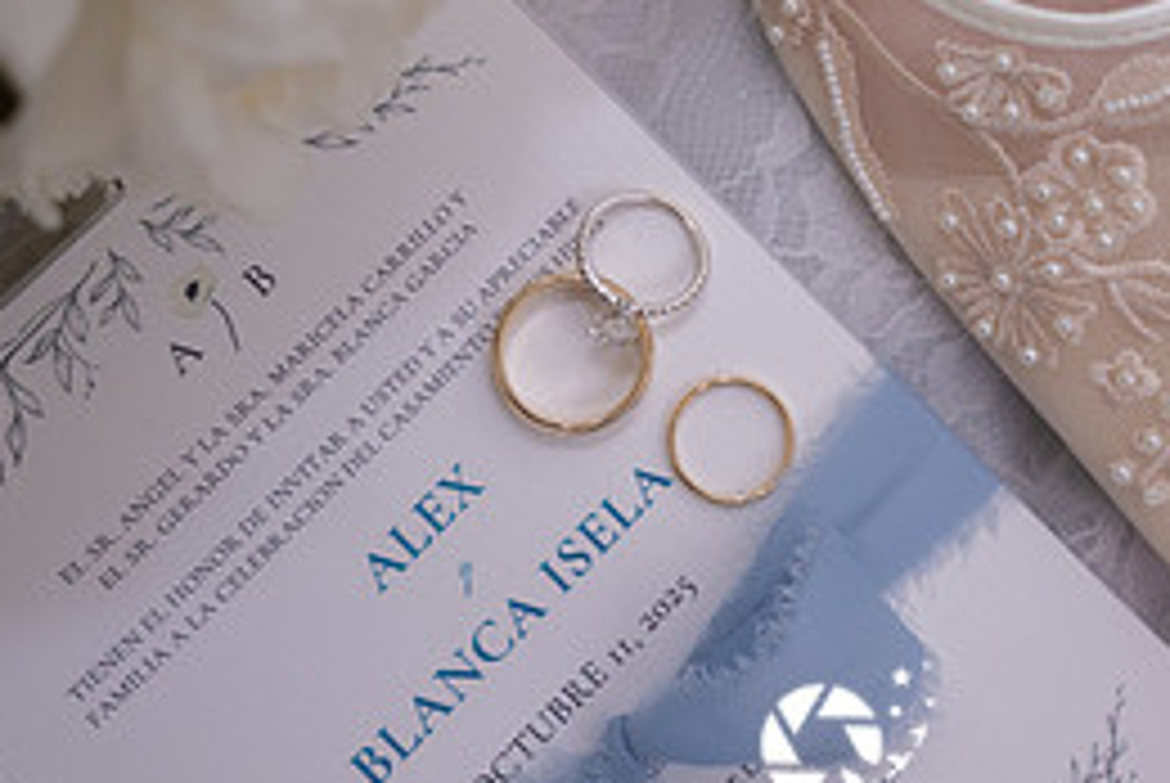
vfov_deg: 17.4
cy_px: 137
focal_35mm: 78
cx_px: 828
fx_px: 2538
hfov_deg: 25.7
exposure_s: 1/125
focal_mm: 35
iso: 800
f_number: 2.8
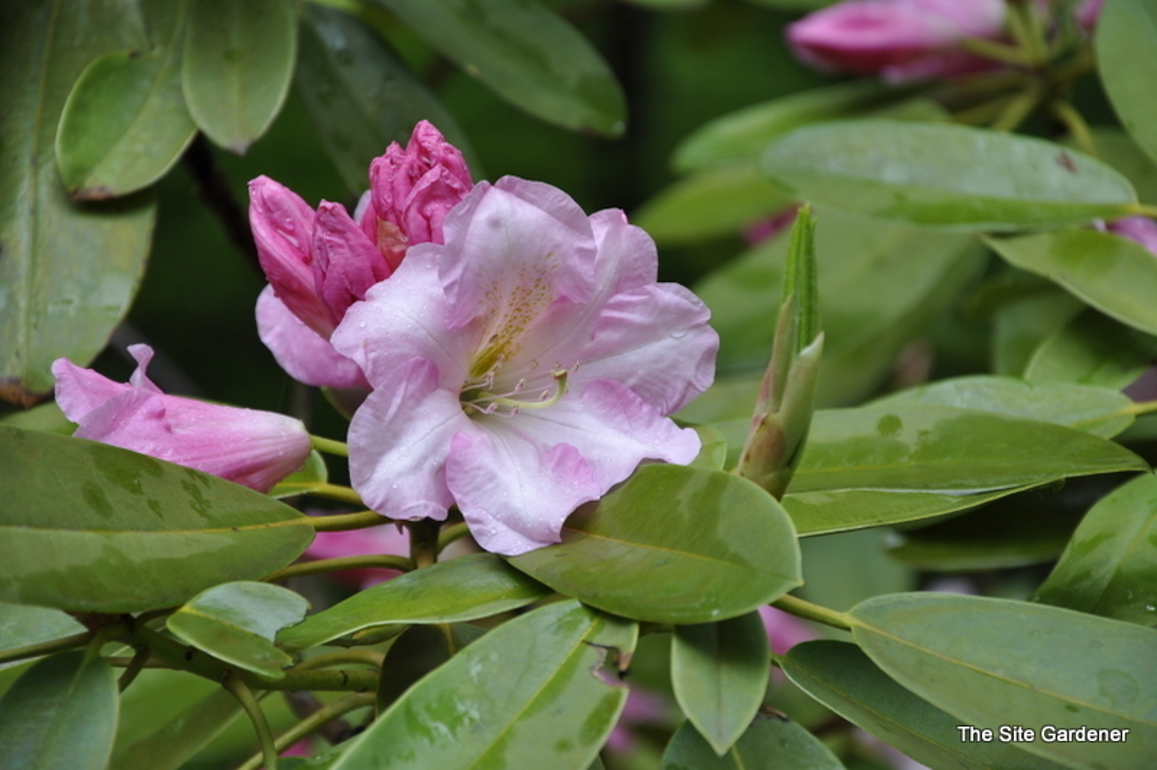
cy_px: 385
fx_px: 5058
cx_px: 578
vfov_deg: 8.7
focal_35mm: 158
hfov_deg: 13.1
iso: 200
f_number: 6.3
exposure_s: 1/160
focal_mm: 105
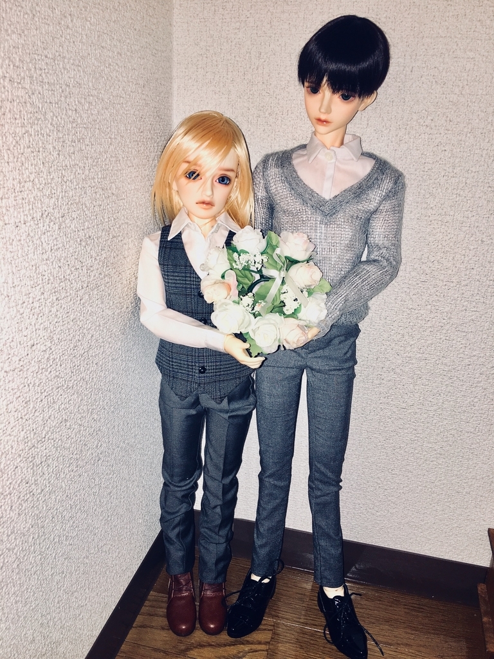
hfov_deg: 48.2
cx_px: 247
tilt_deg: -18.6
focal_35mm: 29
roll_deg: -1.9
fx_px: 552
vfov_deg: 61.7
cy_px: 330
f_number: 2.2
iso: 25
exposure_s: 1/17
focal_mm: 4.15
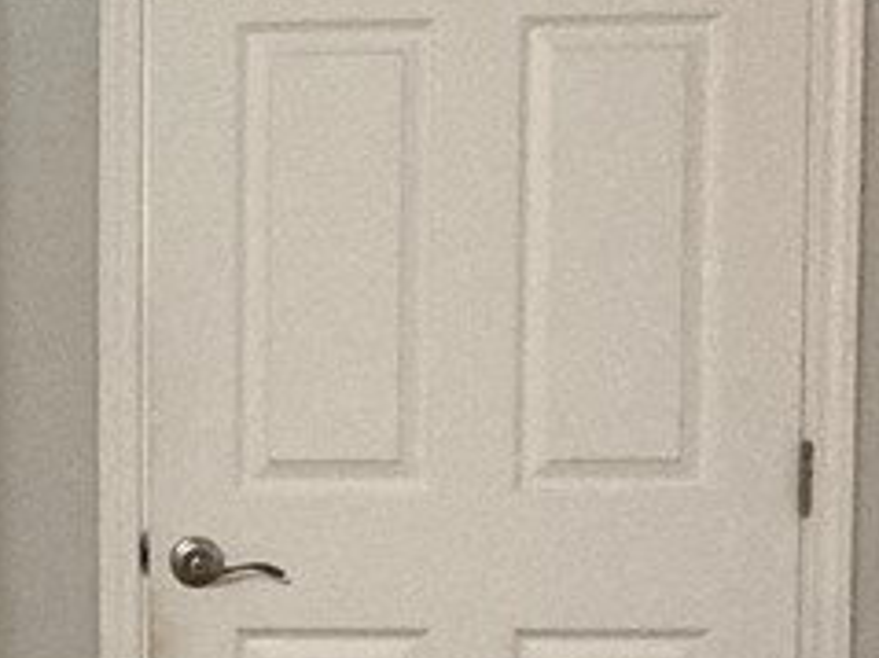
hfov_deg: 15.1
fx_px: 3046
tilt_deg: -5.5
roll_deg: +0.5
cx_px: -460
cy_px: 360
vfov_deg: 12.3
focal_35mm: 120
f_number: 1.8
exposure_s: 1/40
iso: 320
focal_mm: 3.99
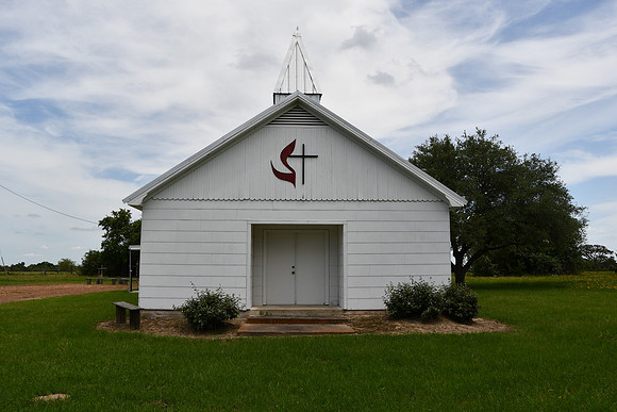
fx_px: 463
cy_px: 206
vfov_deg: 48.0
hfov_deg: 67.4
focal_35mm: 27
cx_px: 308
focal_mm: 18
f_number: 10
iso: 125
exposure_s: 1/400
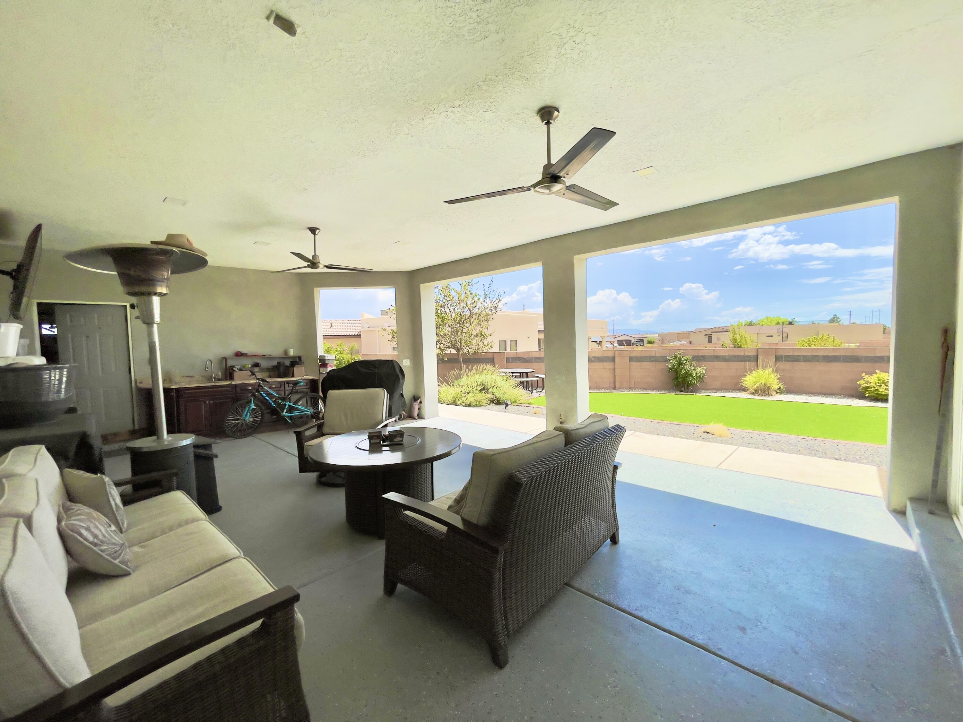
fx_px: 362
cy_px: 361
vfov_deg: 89.9
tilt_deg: -3.7
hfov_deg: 106.2
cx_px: 482
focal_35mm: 13
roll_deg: +0.9
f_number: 2.4
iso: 25
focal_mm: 1.54
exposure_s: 1/1170
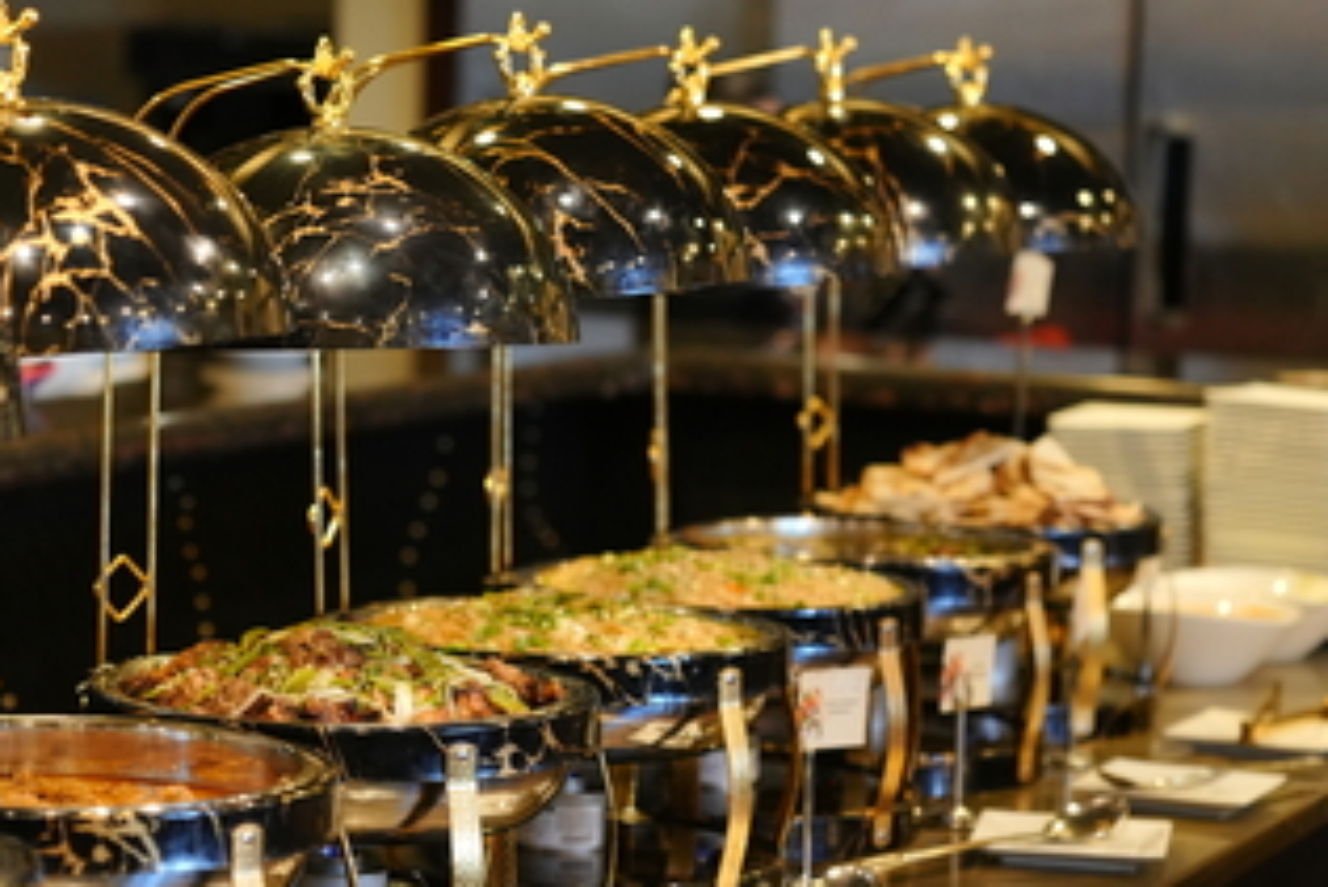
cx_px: 298
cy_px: 551
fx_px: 4133
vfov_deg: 12.2
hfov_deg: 18.1
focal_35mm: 112
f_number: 2
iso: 1600
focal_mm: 59
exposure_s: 1/125
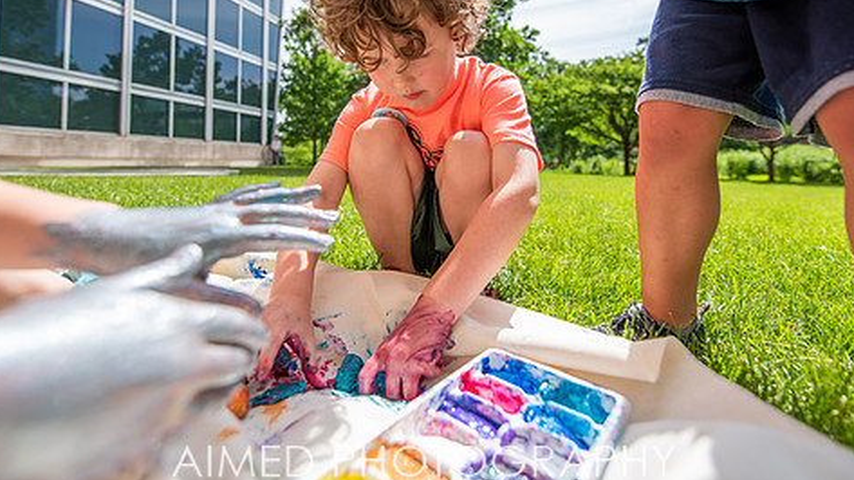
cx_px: 426
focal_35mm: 18
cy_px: 147
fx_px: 408
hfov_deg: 92.7
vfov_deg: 59.1
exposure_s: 1/2000
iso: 160
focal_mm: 14
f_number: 3.2
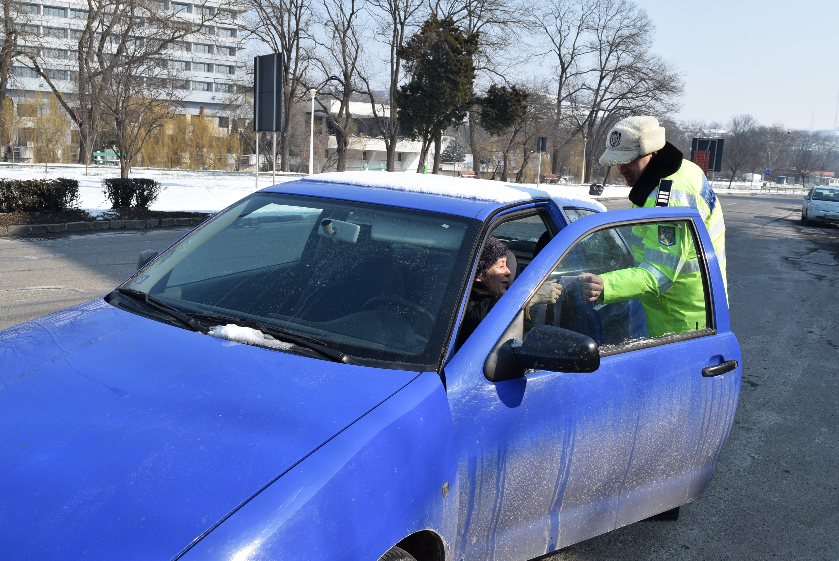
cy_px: 280
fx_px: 770
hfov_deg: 57.2
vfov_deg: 40.0
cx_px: 420
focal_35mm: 33
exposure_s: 1/400
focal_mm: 22
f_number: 10
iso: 200
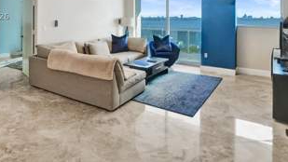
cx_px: 113
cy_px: 15
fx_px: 199
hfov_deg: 71.0
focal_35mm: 26
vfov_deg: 40.9
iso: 3200
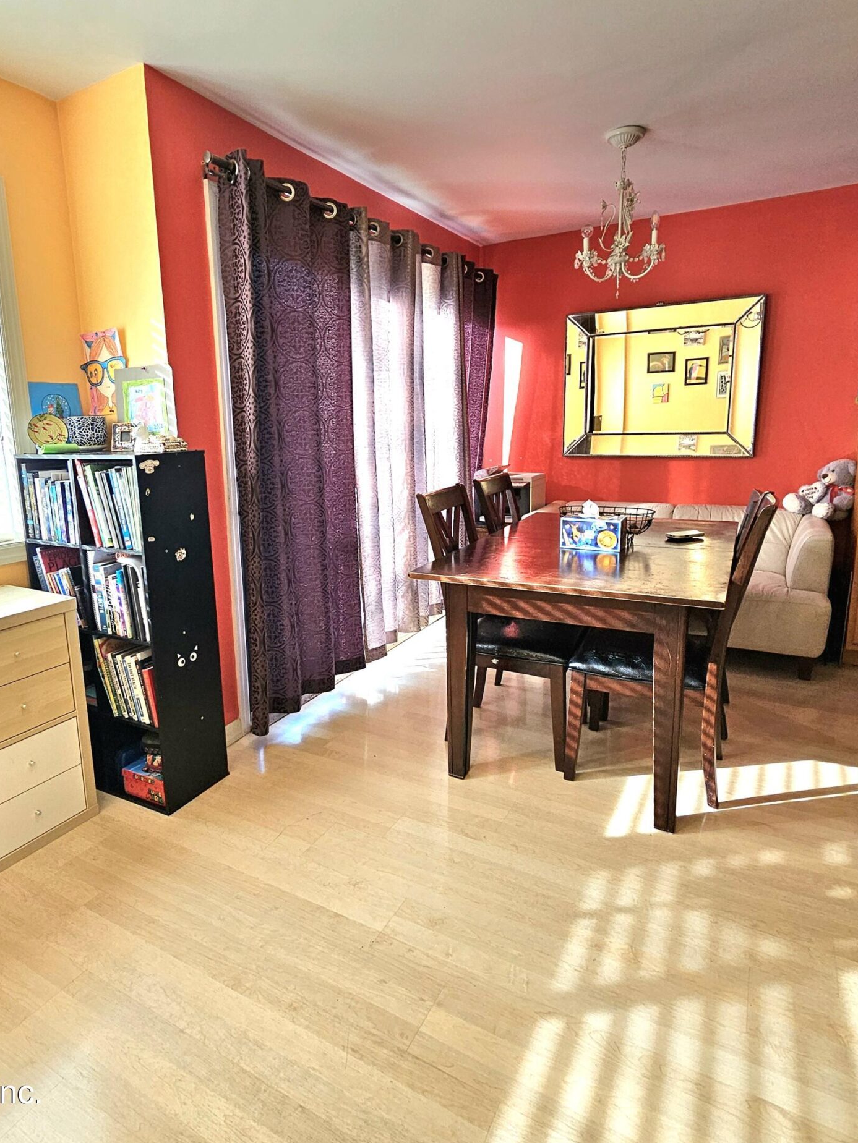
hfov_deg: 71.4
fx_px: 595
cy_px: 553
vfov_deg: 87.7
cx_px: 382
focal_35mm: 18
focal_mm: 2.2
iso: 64
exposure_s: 1/120
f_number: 2.2
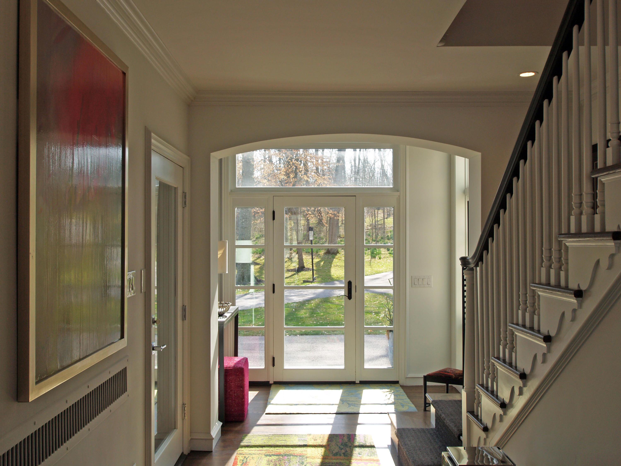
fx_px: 610
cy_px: 233
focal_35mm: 34
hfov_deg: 54.0
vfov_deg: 41.8
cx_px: 310
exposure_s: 1/50
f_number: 6.3
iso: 100
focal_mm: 17
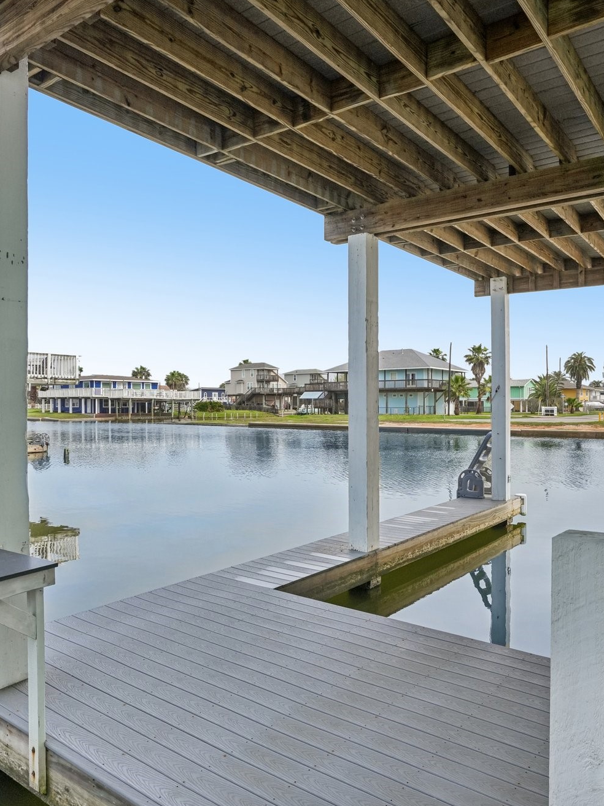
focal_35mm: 24
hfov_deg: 56.5
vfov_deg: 71.6
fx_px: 559
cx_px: 352
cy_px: 392
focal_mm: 16
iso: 400
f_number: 8
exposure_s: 1/1000
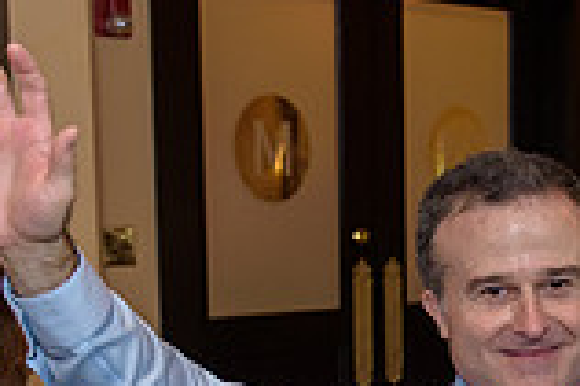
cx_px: 595
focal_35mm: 103
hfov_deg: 19.2
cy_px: 439
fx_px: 1658
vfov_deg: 13.0
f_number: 3.2
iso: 1600
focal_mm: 28
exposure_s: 1/125
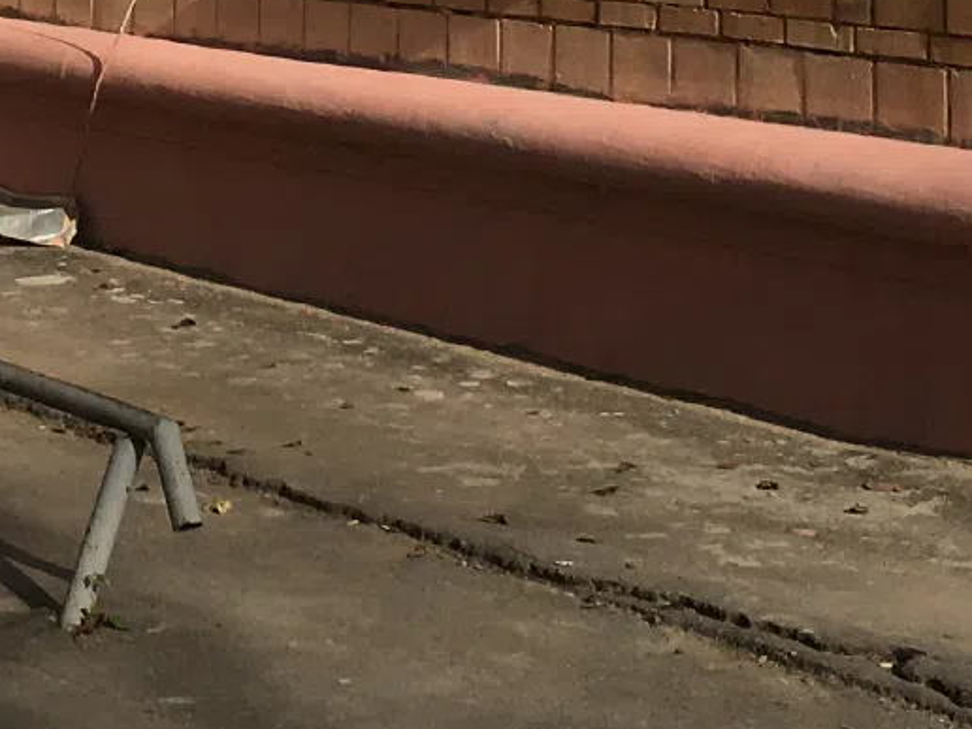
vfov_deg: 10.6
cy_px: -350
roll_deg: -0.3
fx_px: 3791
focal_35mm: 135
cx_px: -181
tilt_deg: +5.0
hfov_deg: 14.2
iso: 25
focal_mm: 4.15
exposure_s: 1/2262
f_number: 2.2
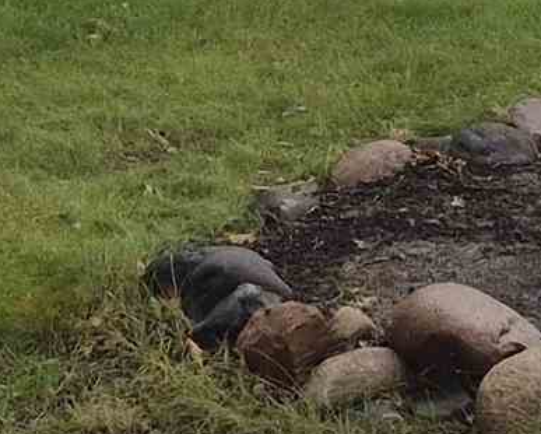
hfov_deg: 10.8
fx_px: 2851
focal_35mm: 178
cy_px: -498
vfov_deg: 8.2
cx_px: 417
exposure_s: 1/3456
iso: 80
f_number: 1.8
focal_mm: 5.4
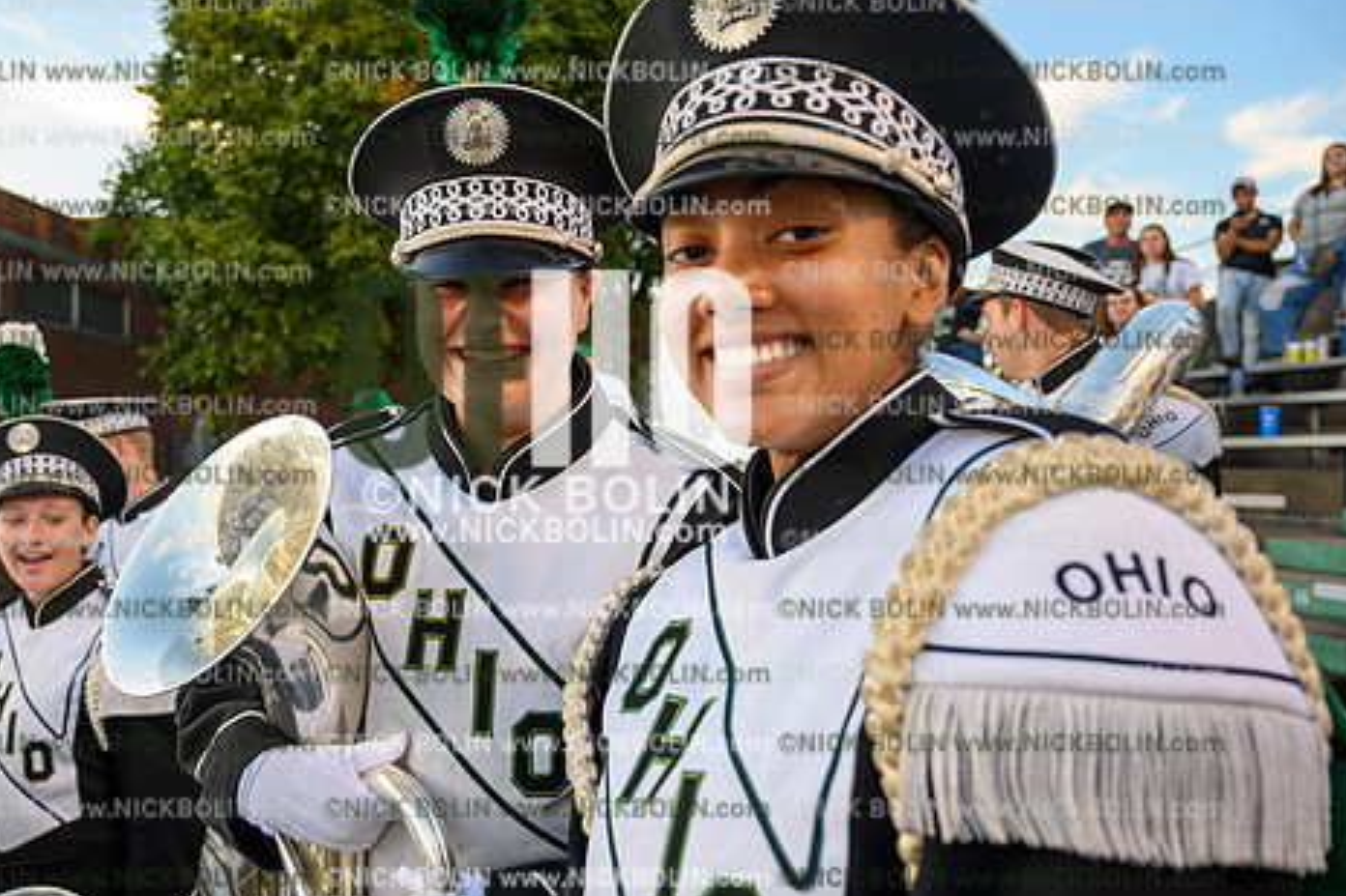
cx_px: 545
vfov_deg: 43.5
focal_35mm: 30
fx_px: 1121
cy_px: 406
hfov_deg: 61.5
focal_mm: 24
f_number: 4
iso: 100
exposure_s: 1/50
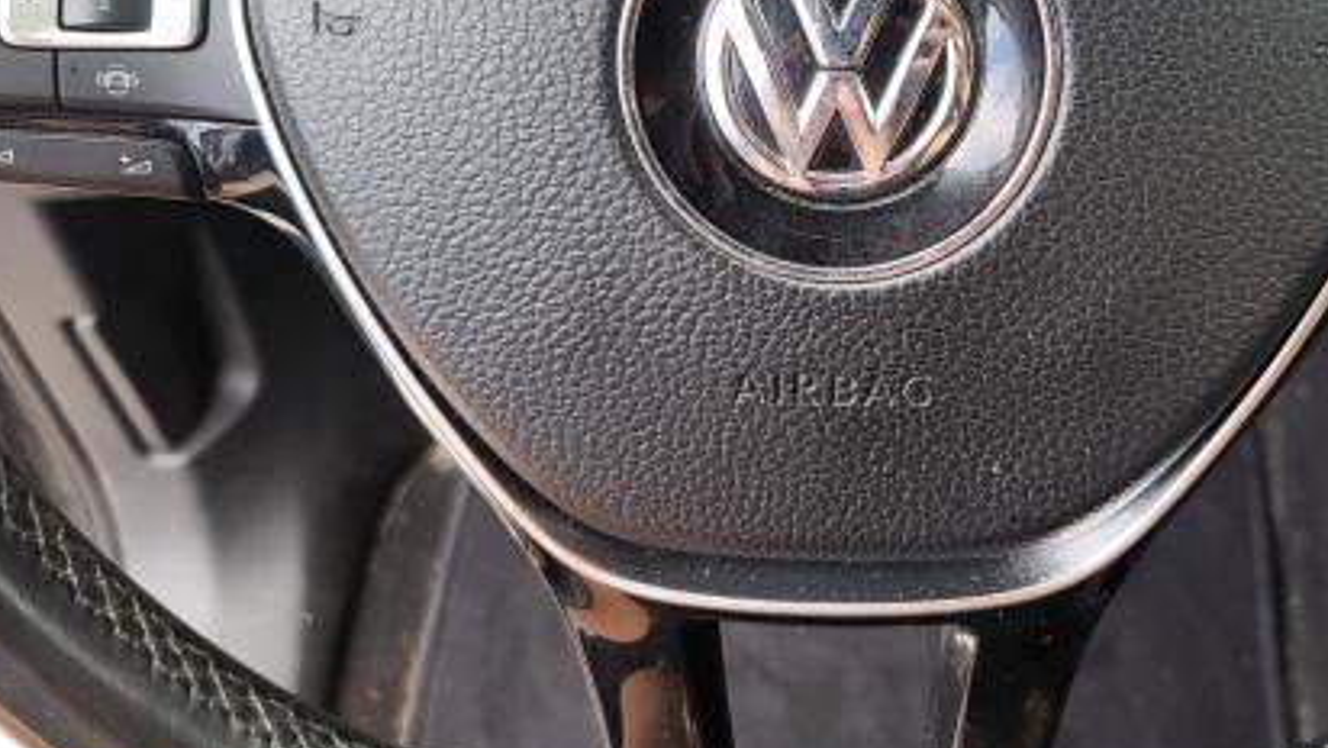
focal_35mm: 44
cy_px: 222
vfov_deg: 26.9
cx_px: 841
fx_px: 1550
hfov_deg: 45.9
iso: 50
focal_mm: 5.4
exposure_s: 1/120
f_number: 1.8
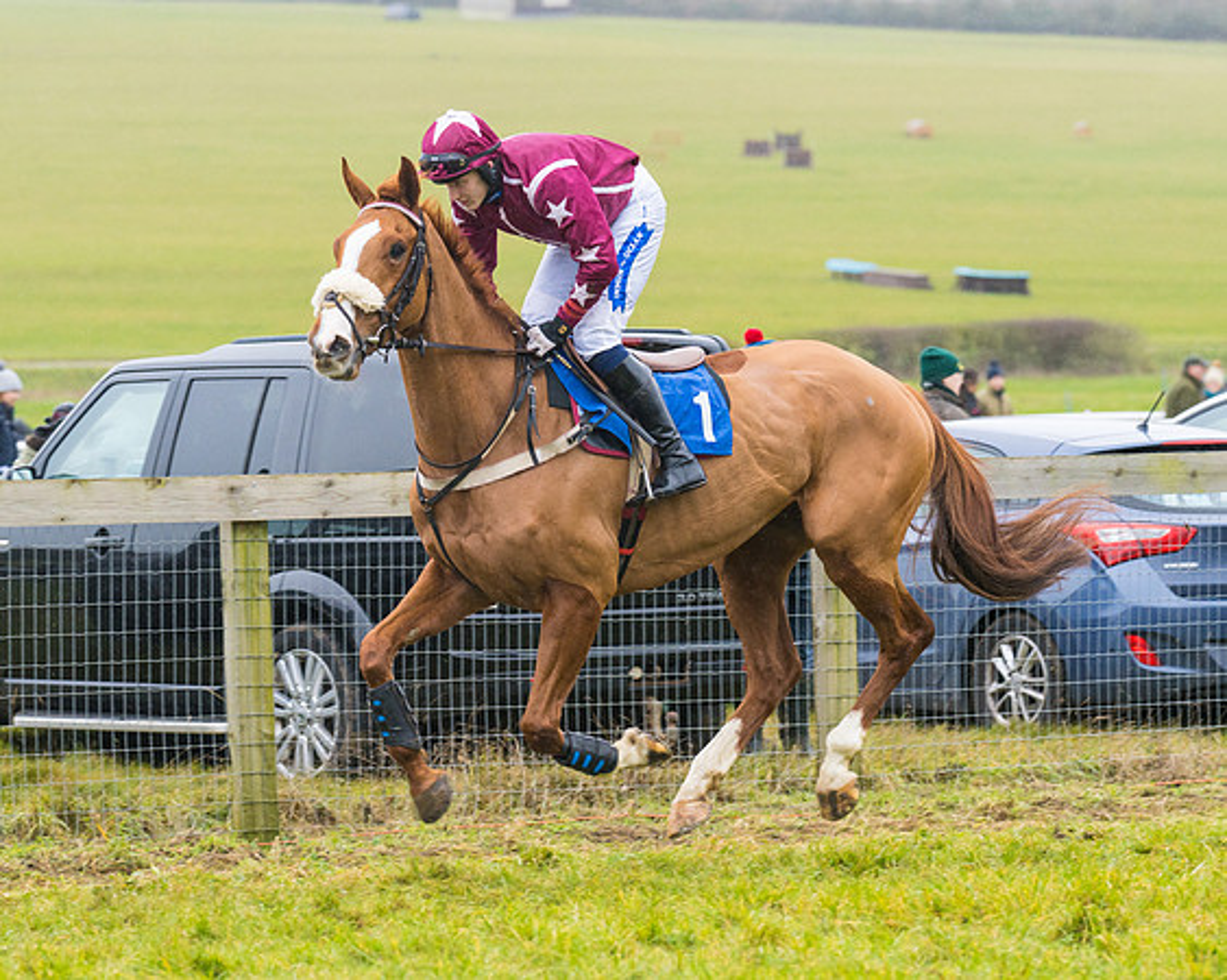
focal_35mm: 199
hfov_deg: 9.7
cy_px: 581
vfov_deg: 7.8
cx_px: 558
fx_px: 7222
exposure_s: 1/500
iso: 800
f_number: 4
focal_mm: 135
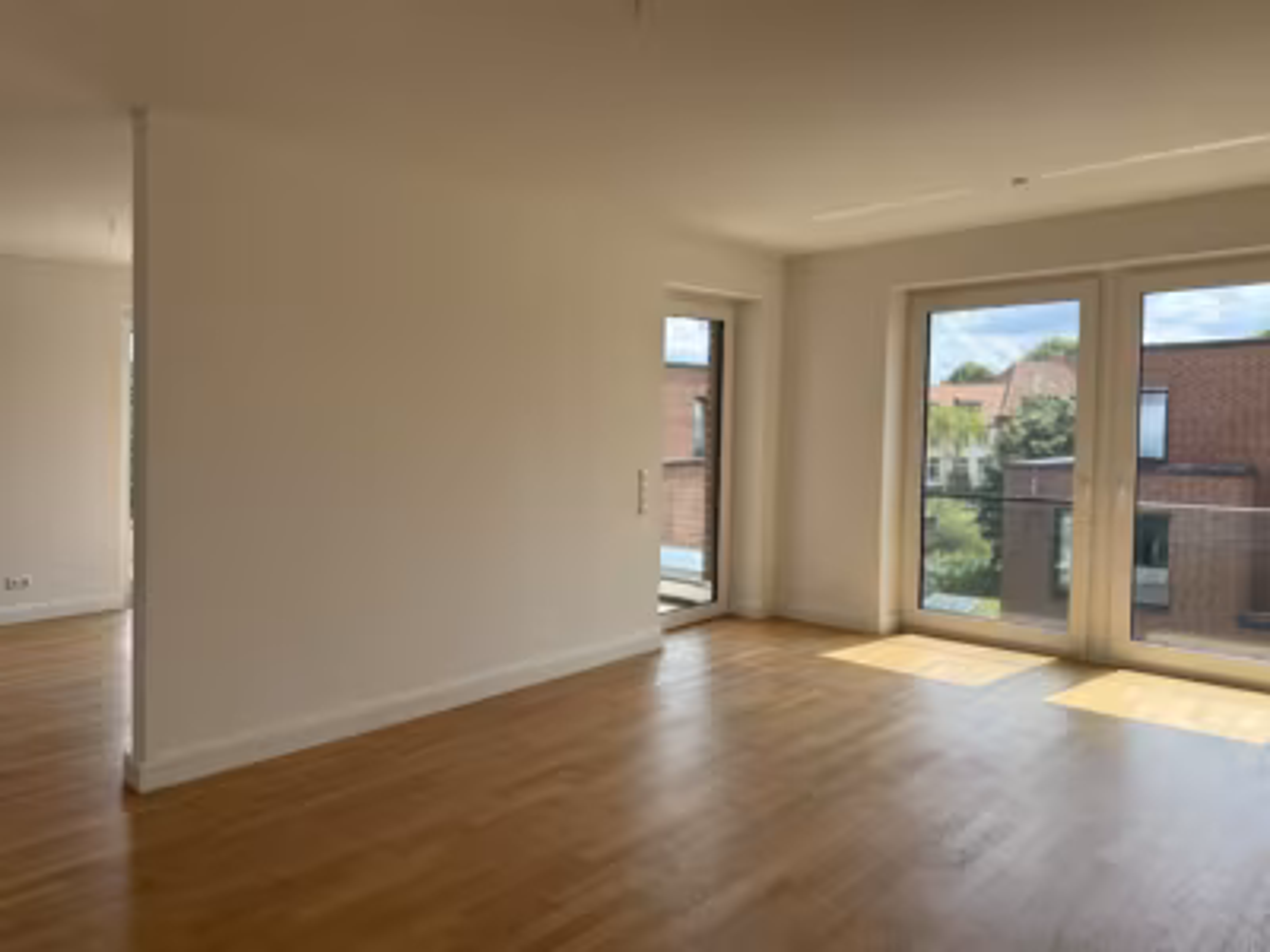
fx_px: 881
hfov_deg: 71.6
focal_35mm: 24
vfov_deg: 56.8
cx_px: 635
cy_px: 476
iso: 100
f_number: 1.78
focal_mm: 6.76
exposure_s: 1/1385
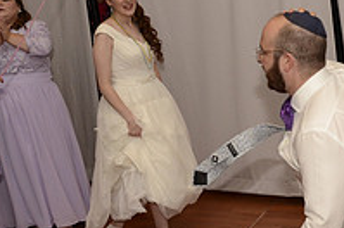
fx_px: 710
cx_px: 273
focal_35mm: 74
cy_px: 155
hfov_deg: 26.7
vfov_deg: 18.2
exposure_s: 1/200
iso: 800
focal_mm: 17
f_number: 4.5
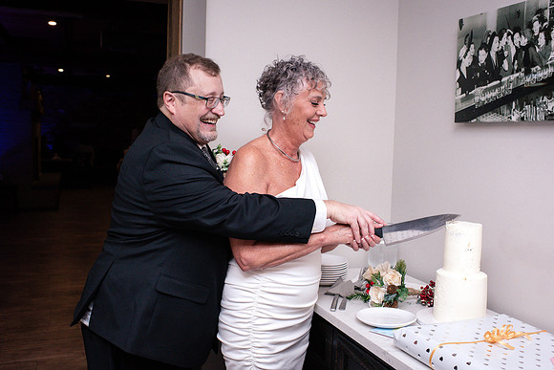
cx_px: 277
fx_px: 539
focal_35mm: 35
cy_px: 185
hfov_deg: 54.4
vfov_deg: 37.9
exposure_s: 1/200
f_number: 5.6
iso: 2500
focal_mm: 35
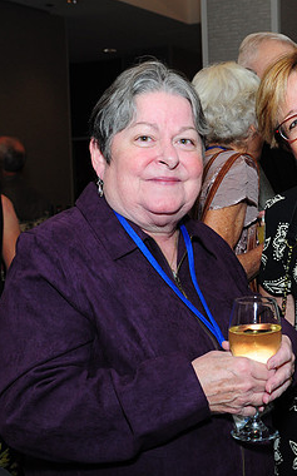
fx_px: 726
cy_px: 240
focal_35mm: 56
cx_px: 279
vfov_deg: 36.3
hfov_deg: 22.4
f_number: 5
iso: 500
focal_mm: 24
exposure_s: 1/60
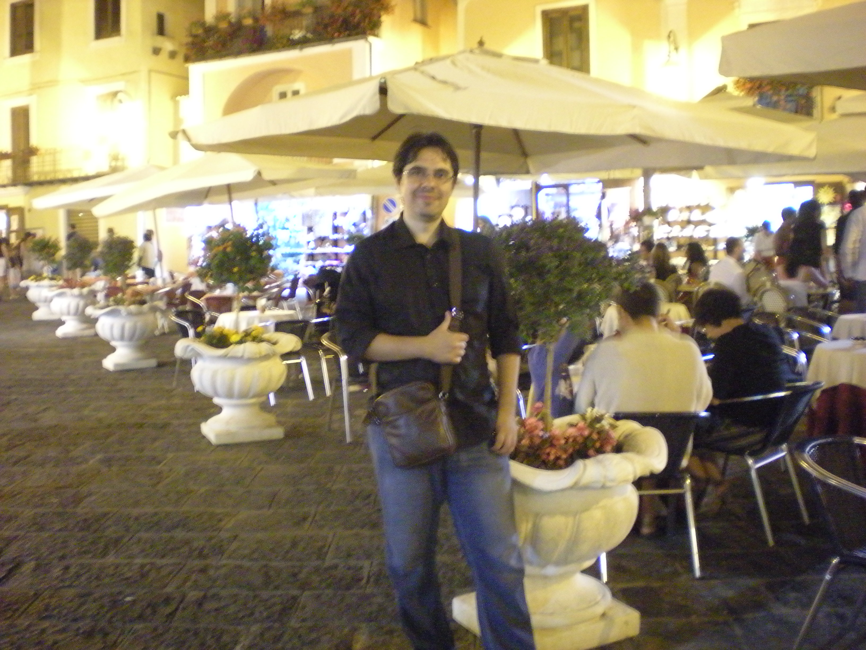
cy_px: 325
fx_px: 951
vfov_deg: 37.7
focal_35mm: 38
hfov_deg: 49.0
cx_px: 433
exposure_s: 1/4.2
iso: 800
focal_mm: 6.3
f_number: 3.1
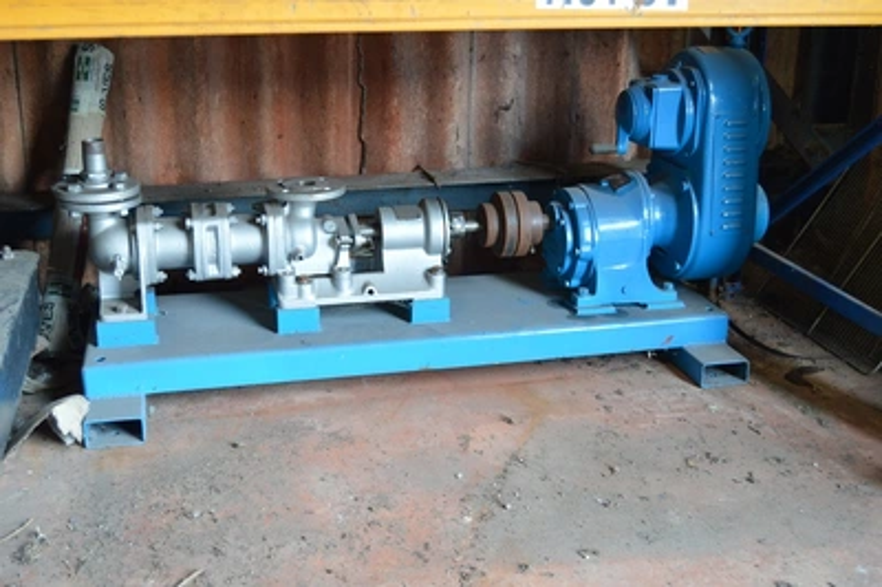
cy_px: 294
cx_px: 441
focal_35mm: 42
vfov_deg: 31.8
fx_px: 1028
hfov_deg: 46.4
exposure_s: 1/60
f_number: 4
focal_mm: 28
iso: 450
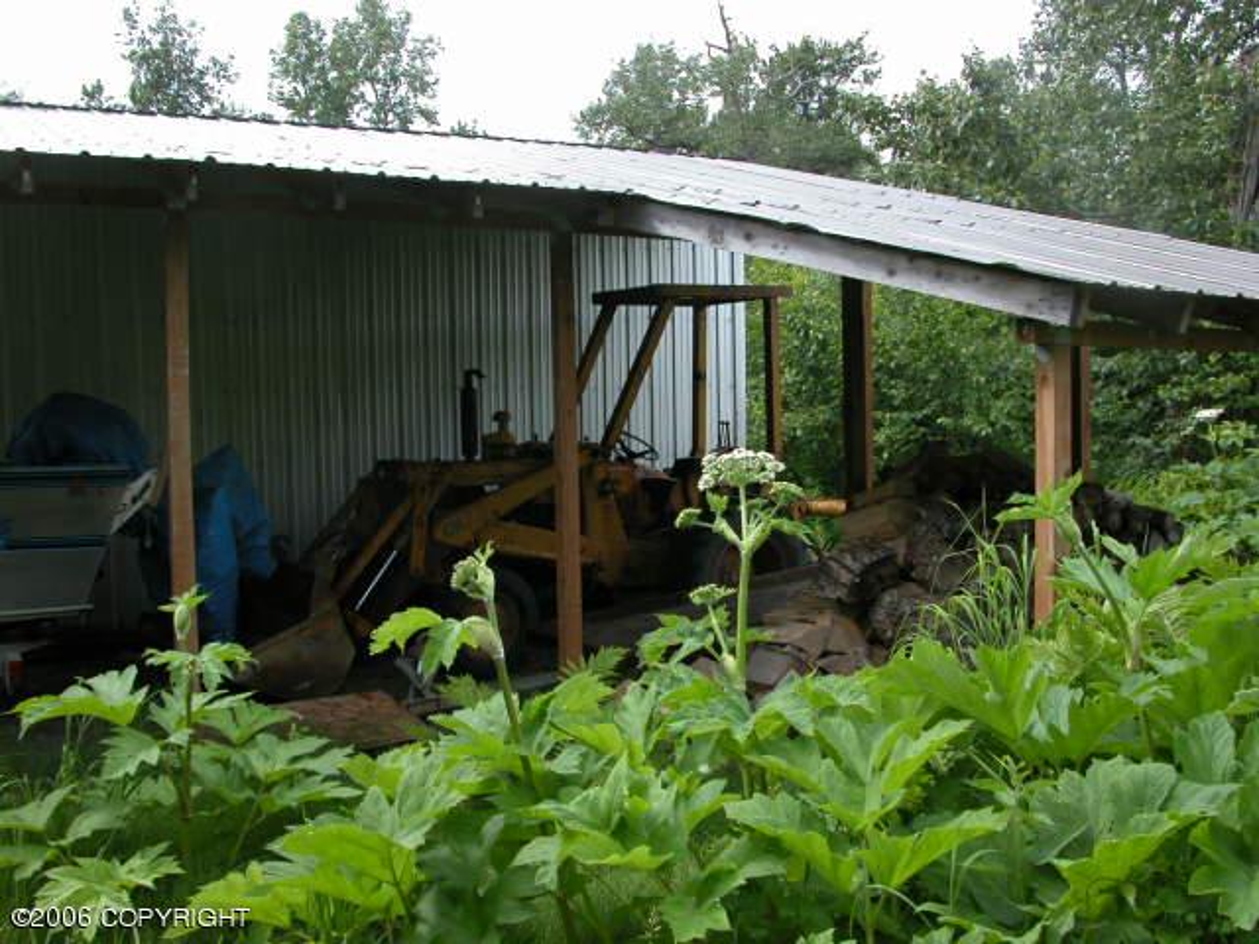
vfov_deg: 40.7
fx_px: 1273
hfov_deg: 52.6
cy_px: 472
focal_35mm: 35
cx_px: 630
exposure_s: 1/198
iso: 100
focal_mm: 8.9
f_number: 4.5
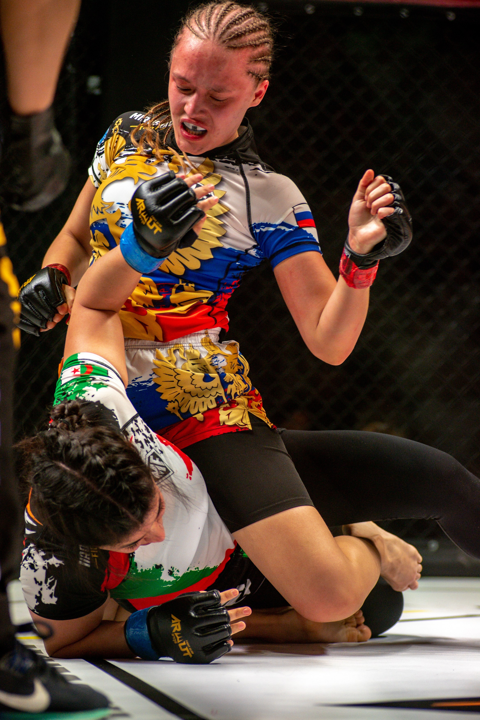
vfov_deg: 17.6
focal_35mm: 116
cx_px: 240
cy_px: 360
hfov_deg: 11.8
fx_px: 2318
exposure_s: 1/1250
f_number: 4
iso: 2000
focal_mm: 116
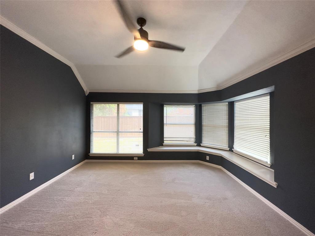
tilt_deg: +0.6
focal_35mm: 14
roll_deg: -0.9
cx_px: 158
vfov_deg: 85.7
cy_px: 118
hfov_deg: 102.1
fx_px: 127
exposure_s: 1/120
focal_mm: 2.22
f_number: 2.2
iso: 250
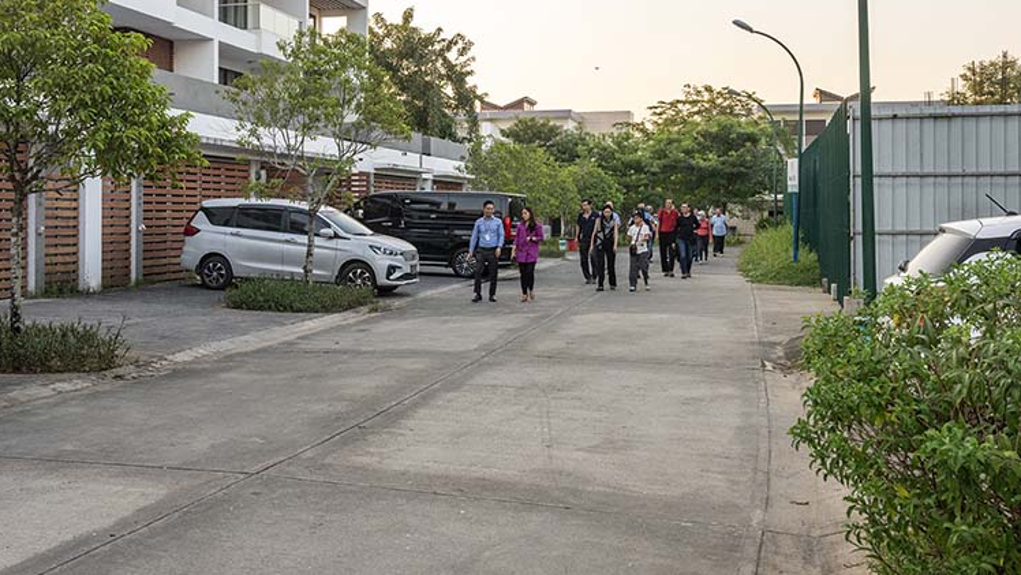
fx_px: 1164
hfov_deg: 47.1
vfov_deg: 27.5
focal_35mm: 43
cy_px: 186
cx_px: 407
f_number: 8
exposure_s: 1/250
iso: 900
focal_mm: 32
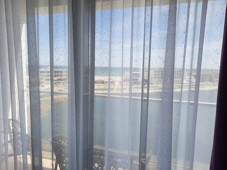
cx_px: 114
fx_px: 164
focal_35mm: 25
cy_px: 85
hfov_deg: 69.4
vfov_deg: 54.9
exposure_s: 1/267
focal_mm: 4.6
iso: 32
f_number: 2
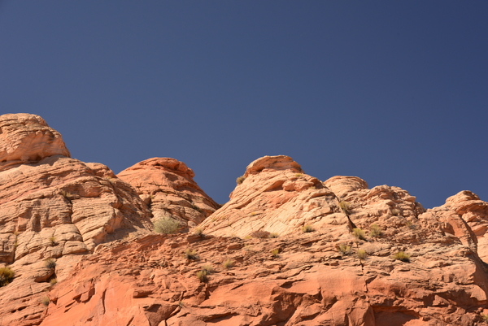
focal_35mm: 68
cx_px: 244
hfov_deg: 29.6
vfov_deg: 20.1
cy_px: 163
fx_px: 922
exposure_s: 1/125
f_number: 11
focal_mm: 68
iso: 250
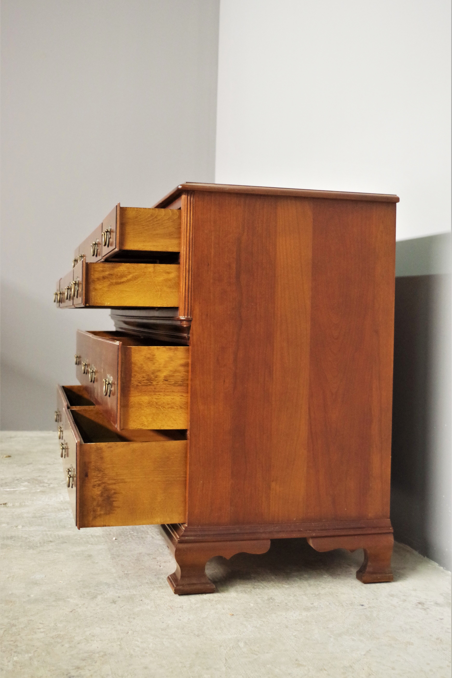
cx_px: 226
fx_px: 791
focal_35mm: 42
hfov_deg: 31.9
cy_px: 339
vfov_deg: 46.4
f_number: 4
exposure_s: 1/60
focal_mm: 28.13
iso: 1600
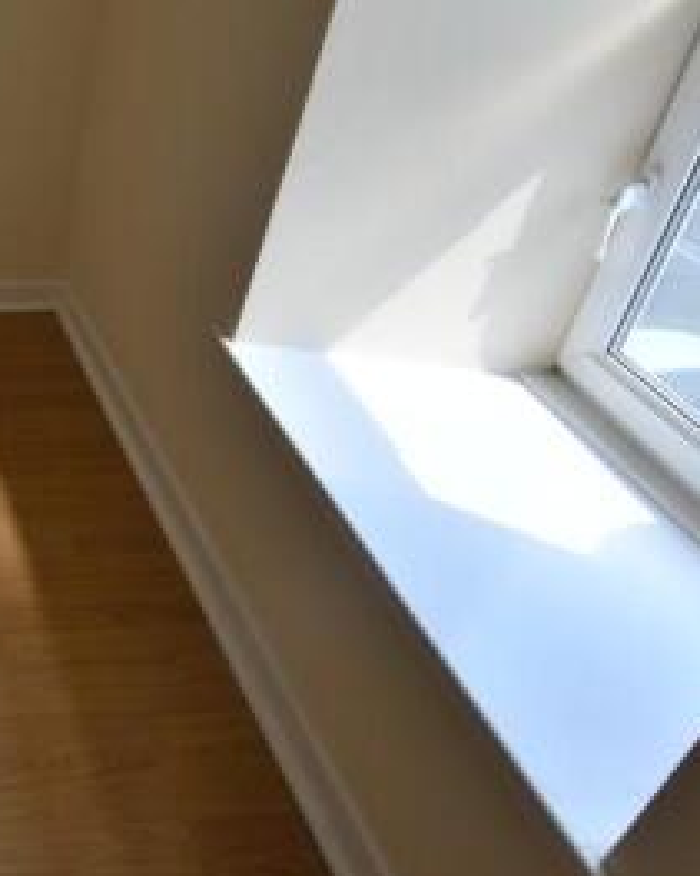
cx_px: -118
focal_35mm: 35
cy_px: 244
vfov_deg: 49.9
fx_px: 907
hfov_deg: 34.6
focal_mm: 10
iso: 200
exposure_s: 1/200
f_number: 7.1
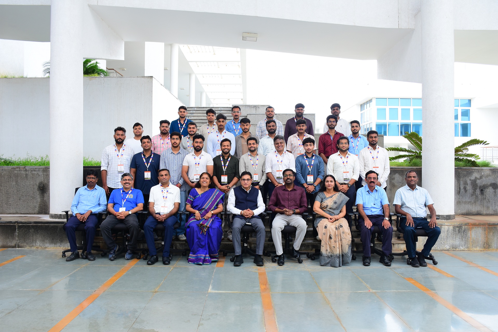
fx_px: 415
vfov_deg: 43.6
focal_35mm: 30
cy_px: 166
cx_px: 249
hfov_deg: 61.9
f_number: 6.3
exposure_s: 1/80
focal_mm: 20
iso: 400
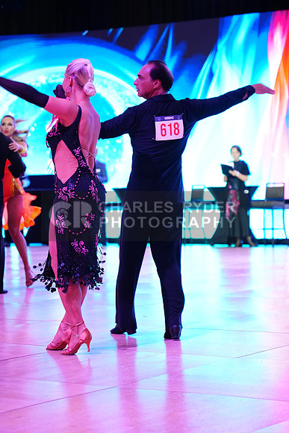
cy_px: 216
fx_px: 1264
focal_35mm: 105
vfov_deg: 19.5
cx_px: 144
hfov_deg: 13.0
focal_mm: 105
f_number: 4
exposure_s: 1/200
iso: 2500
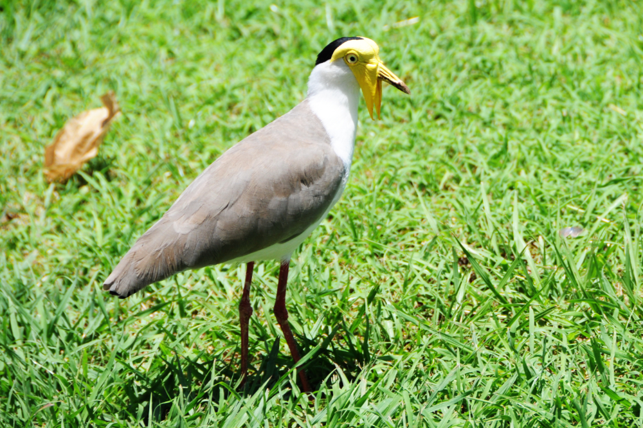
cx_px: 322
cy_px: 214
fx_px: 5356
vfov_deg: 4.6
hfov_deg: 6.9
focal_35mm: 300
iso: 250
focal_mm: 200
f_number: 7.1
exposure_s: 1/800
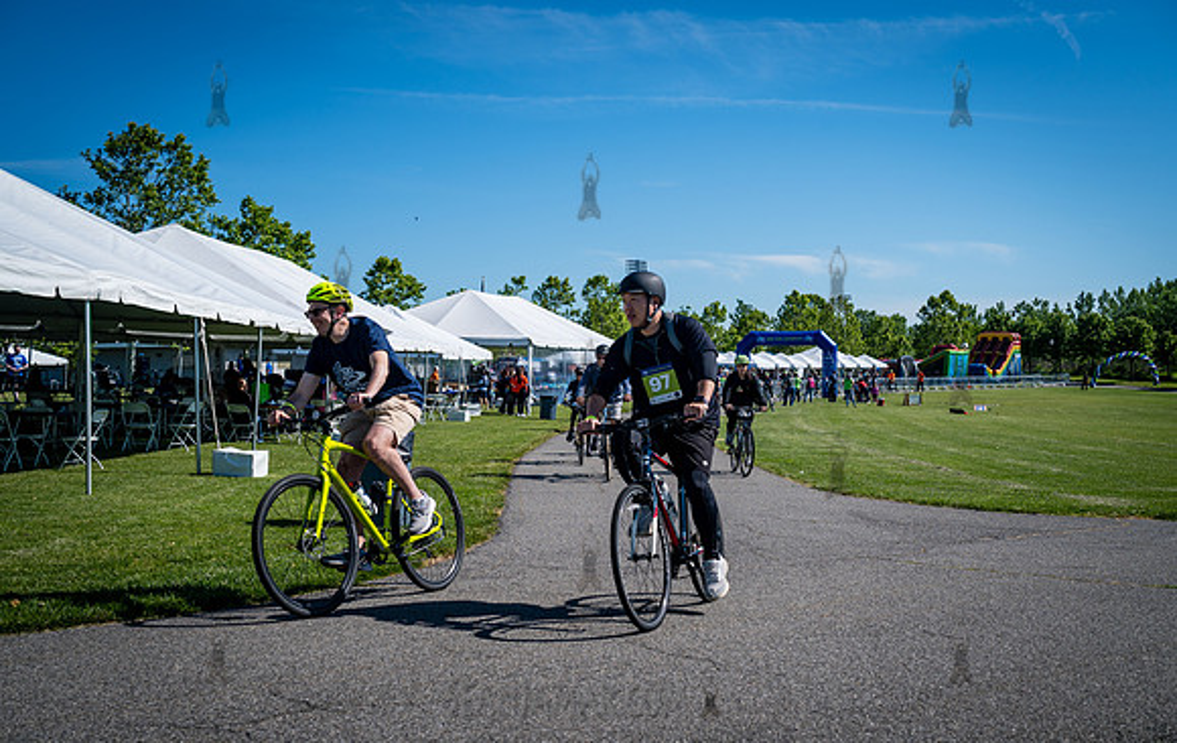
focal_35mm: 40
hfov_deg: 48.7
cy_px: 407
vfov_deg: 31.8
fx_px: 1301
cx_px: 612
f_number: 4.5
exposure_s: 1/1600
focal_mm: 38
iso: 160
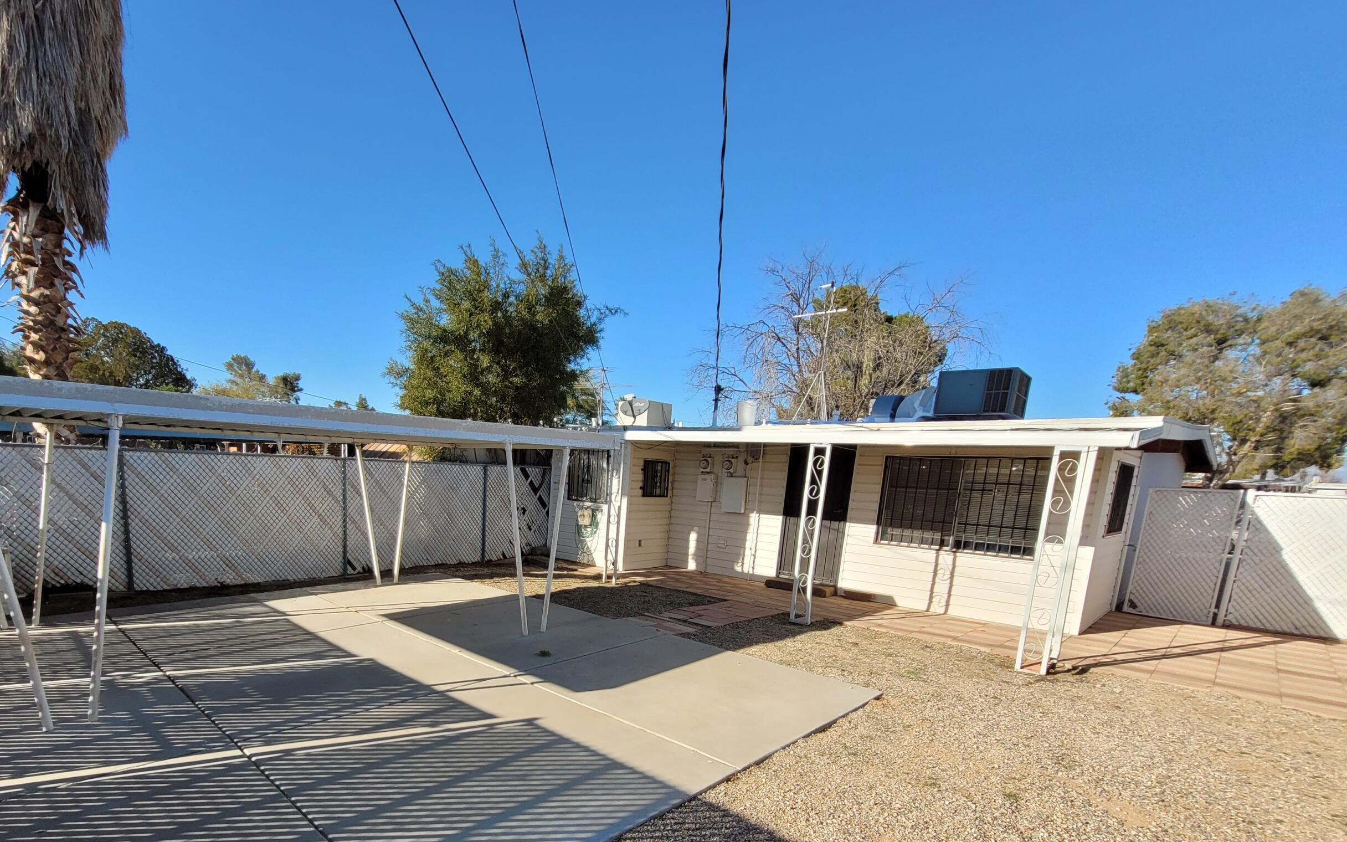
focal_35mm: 17
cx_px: 547
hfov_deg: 93.3
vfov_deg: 65.1
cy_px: 598
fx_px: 624
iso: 40
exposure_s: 1/1038
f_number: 2.2
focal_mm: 1.74
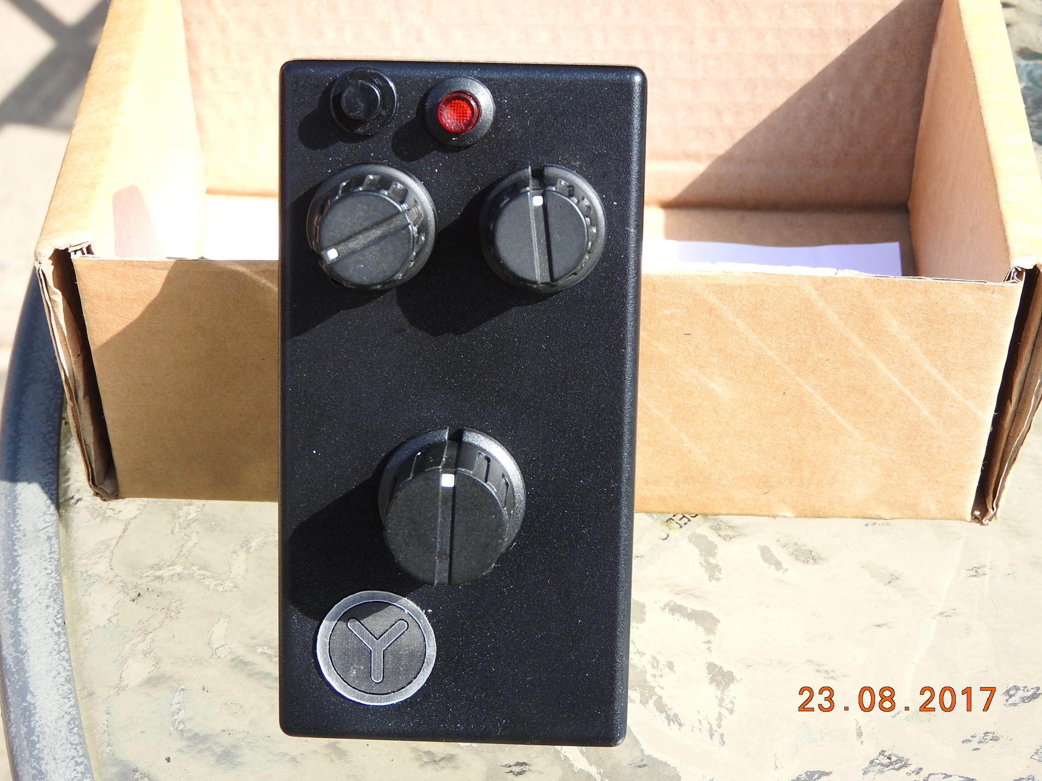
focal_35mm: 65
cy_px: 390
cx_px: 521
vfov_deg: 22.6
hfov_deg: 29.8
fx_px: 1957
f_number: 4.2
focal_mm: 11.6
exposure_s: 1/400
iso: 100
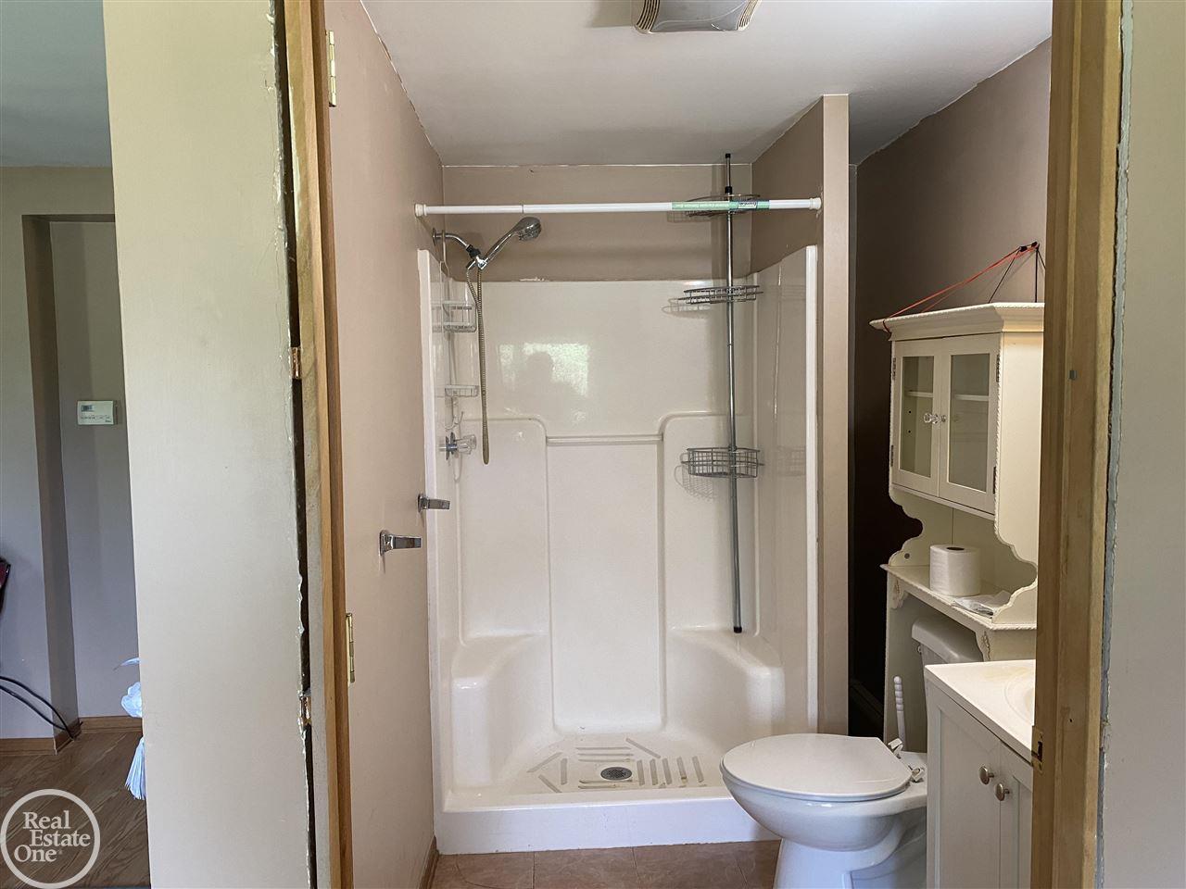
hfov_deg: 67.3
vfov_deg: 53.1
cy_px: 444
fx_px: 891
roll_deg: +0.5
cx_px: 593
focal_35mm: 26
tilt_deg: -4.0
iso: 125
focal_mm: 4.25
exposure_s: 1/60
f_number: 1.8
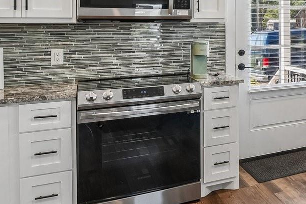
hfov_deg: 32.0
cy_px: 21
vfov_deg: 27.6
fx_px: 400
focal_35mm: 47
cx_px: 397
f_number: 11
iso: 200
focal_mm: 14
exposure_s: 1/10
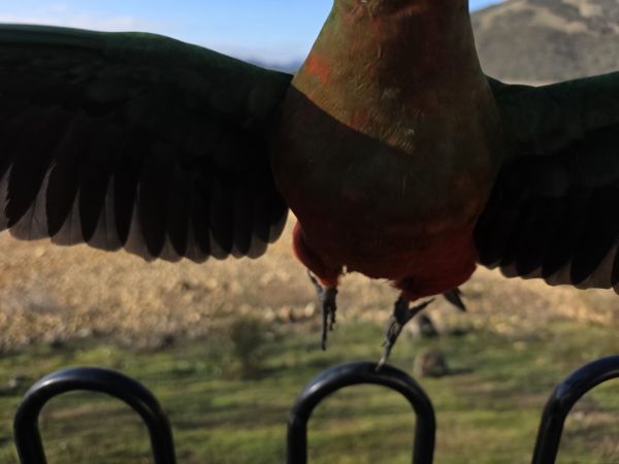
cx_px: 310
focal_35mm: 23
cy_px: 232
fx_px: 411
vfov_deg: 58.9
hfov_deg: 73.9
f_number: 1.7
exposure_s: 1/2151
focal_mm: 6.3
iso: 80
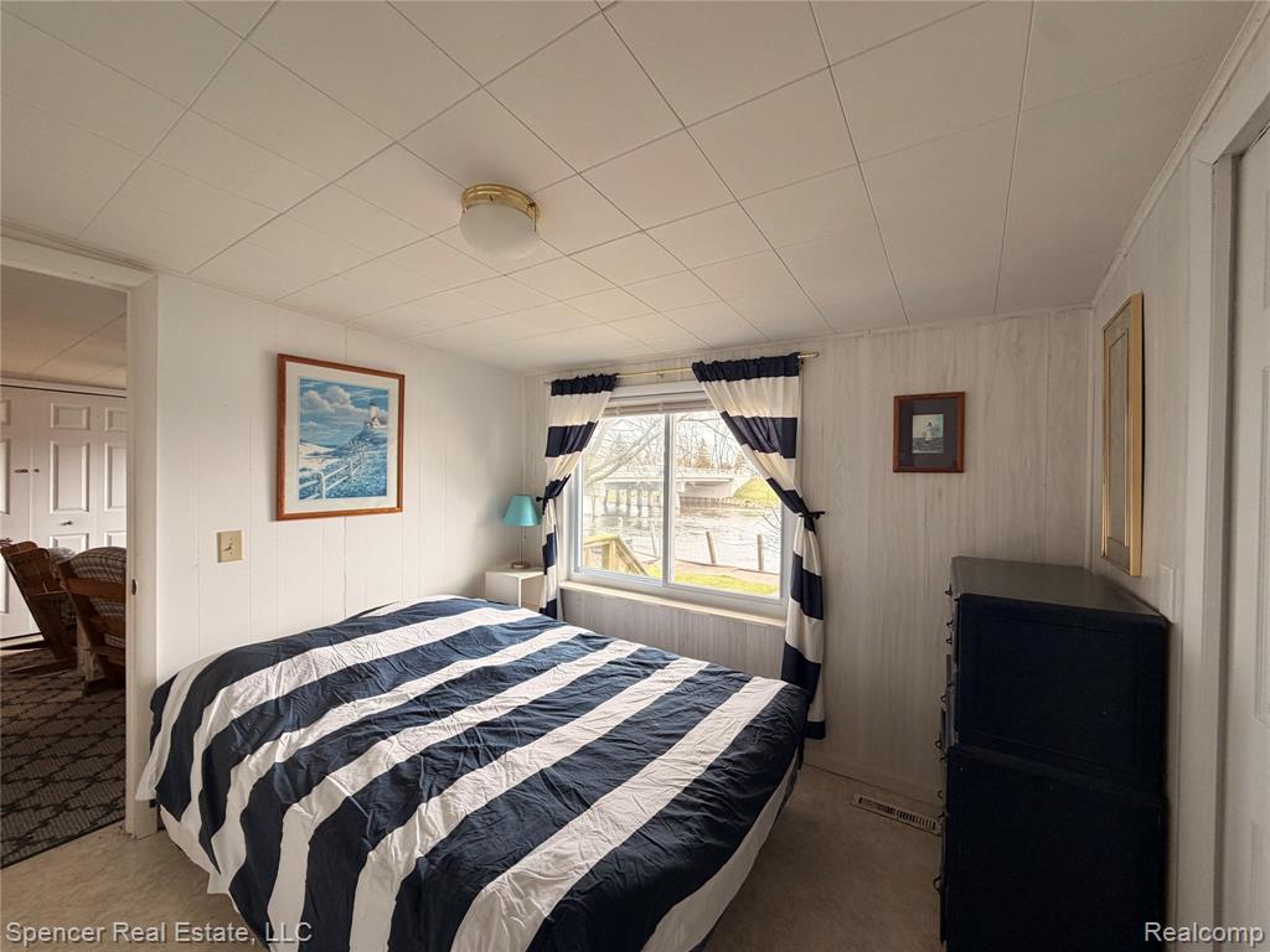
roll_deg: -0.7
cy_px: 476
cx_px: 635
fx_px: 514
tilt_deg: +0.1
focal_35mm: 14
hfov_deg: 102.1
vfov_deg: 85.7
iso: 125
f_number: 2.2
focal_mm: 2.22
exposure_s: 1/121
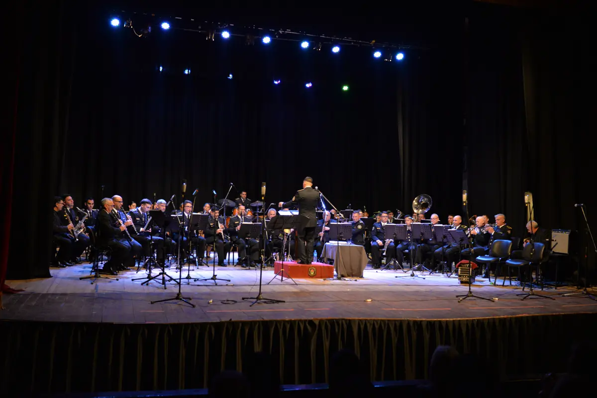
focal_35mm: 36
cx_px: 298
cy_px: 199
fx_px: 597
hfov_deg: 53.1
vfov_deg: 36.9
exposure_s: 1/100
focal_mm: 36
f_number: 5
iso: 2000
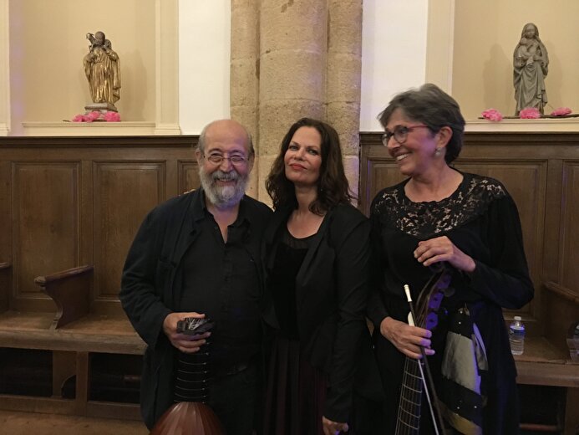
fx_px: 485
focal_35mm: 29
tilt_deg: -3.1
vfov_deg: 48.2
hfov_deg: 61.7
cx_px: 290
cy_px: 218
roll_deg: +0.0
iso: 500
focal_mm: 4.15
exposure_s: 1/17
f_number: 2.2
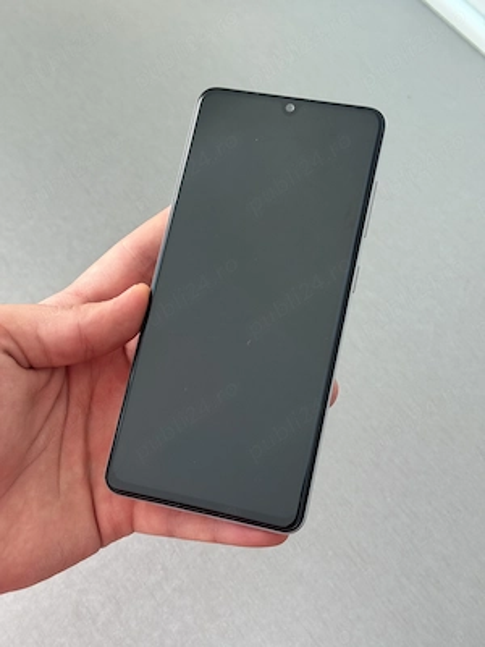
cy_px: 324
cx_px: 242
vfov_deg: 39.7
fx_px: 897
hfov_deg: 30.3
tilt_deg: -59.2
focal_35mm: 48
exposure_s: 1/103
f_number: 1.78
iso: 100
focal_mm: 6.76
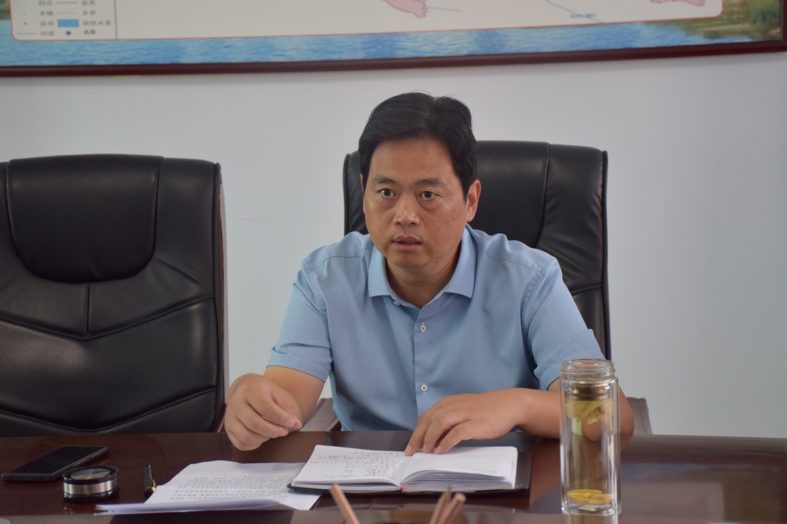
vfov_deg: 18.9
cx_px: 394
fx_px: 1574
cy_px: 262
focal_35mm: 72
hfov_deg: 28.1
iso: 900
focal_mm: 48
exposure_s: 1/60
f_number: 4.5
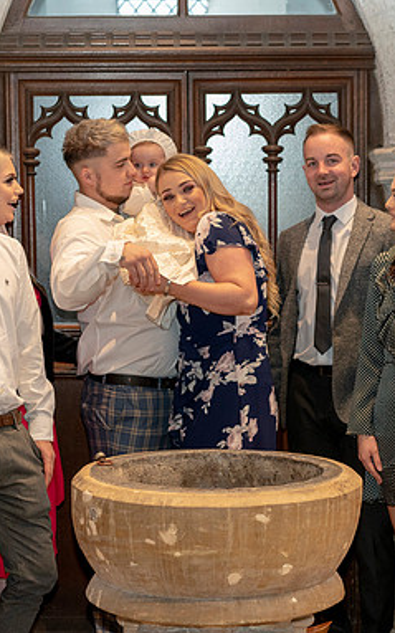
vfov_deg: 24.4
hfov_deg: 15.3
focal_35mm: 85
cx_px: 185
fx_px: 1466
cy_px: 318
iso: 3200
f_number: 4
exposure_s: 1/160
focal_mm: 55
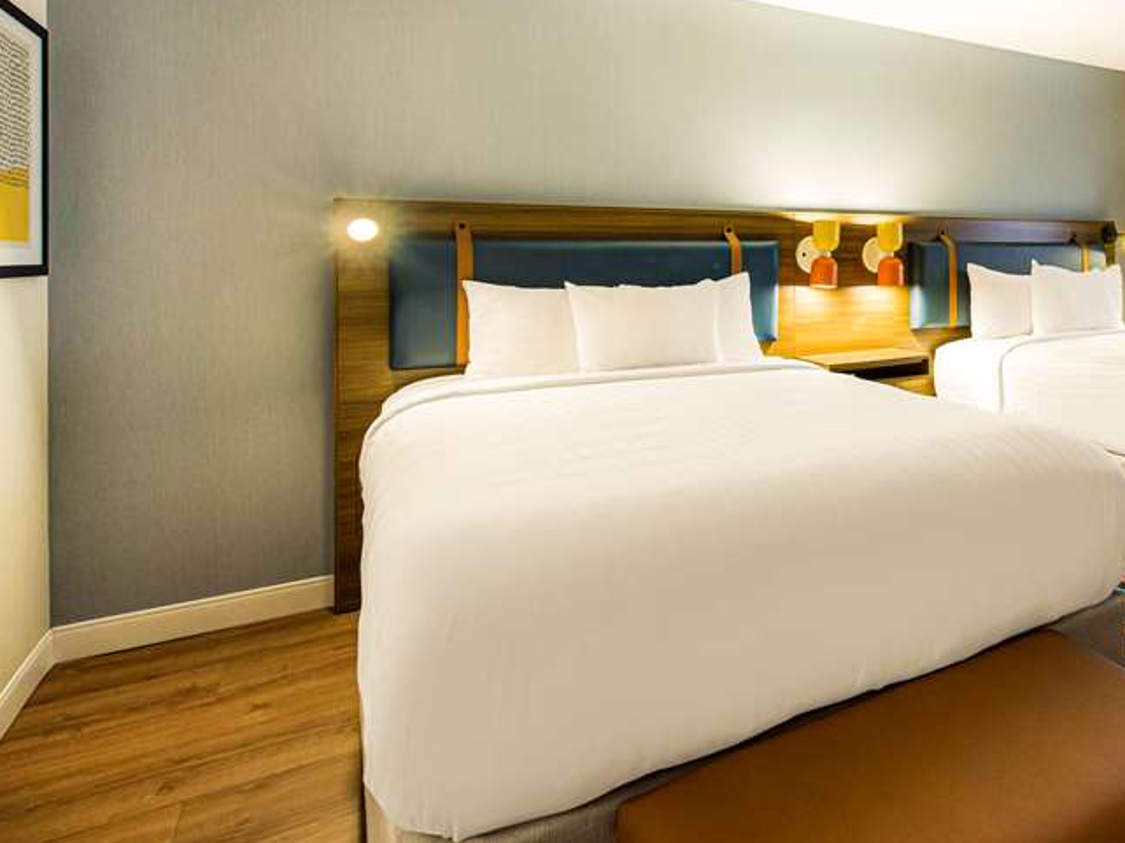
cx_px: 851
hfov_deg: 68.9
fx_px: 747
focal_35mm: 23
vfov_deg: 57.9
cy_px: 301
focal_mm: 15
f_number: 8
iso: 400
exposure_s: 1/8
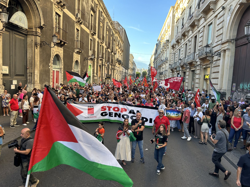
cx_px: 125
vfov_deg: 53.1
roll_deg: -1.9
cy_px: 94
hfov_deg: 67.3
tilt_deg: -4.6
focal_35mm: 26
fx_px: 188
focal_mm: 5.7
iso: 50
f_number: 1.5
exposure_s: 1/298
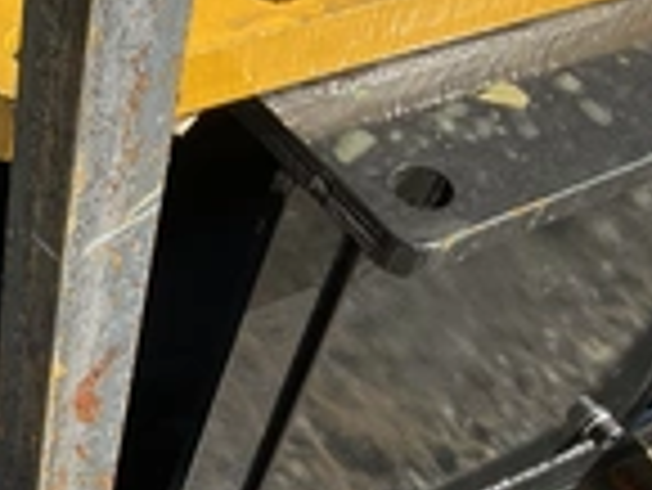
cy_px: 441
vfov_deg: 18.2
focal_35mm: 80
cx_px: -148
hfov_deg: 22.3
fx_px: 1508
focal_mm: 3
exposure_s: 1/473
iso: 25
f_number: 1.8
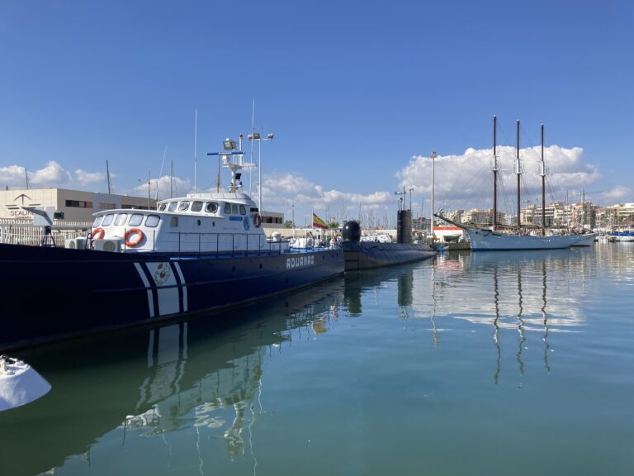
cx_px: 317
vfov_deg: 49.7
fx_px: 513
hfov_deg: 63.4
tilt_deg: +0.3
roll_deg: +1.0
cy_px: 238
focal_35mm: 28
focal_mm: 3.99
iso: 20
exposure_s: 1/2558
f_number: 1.8
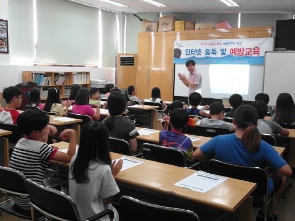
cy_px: 110
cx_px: 148
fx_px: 298
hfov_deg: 52.6
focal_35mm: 35
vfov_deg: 40.7
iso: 200
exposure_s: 1/30
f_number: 3.5
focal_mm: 6.5
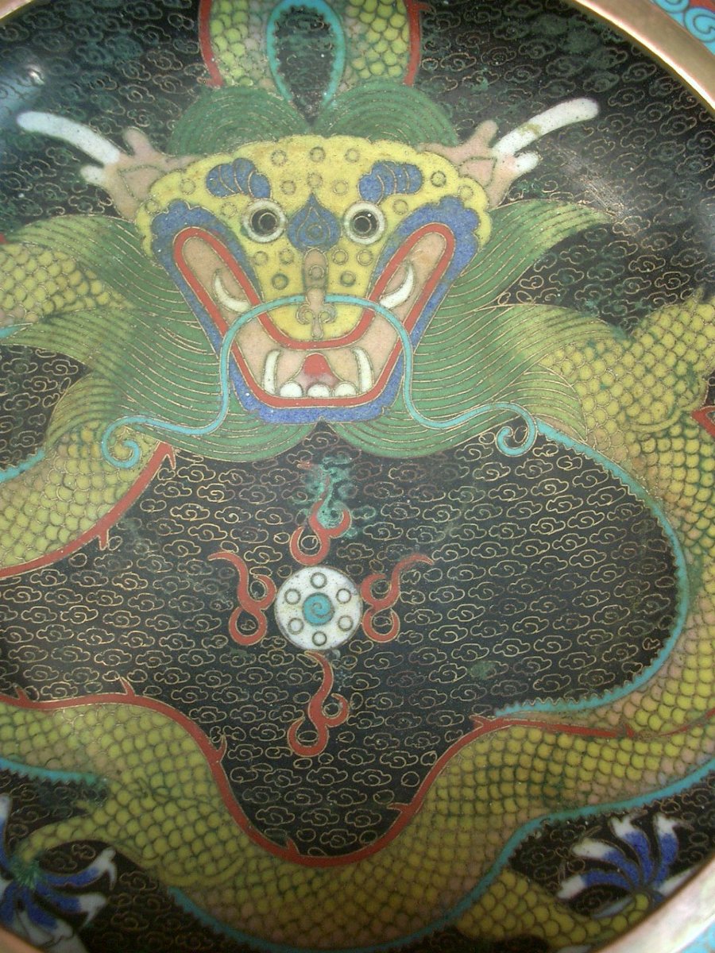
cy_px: 476
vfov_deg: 45.8
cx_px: 358
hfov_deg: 35.1
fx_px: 1129
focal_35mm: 41
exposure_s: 1/25
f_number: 2.8
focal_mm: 6.8
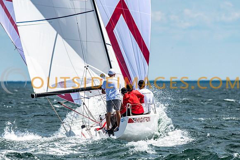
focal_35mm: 567
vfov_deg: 2.4
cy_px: 101
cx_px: 120
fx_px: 3782
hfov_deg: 3.6
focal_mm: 300
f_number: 5.6
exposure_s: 1/5000
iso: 500
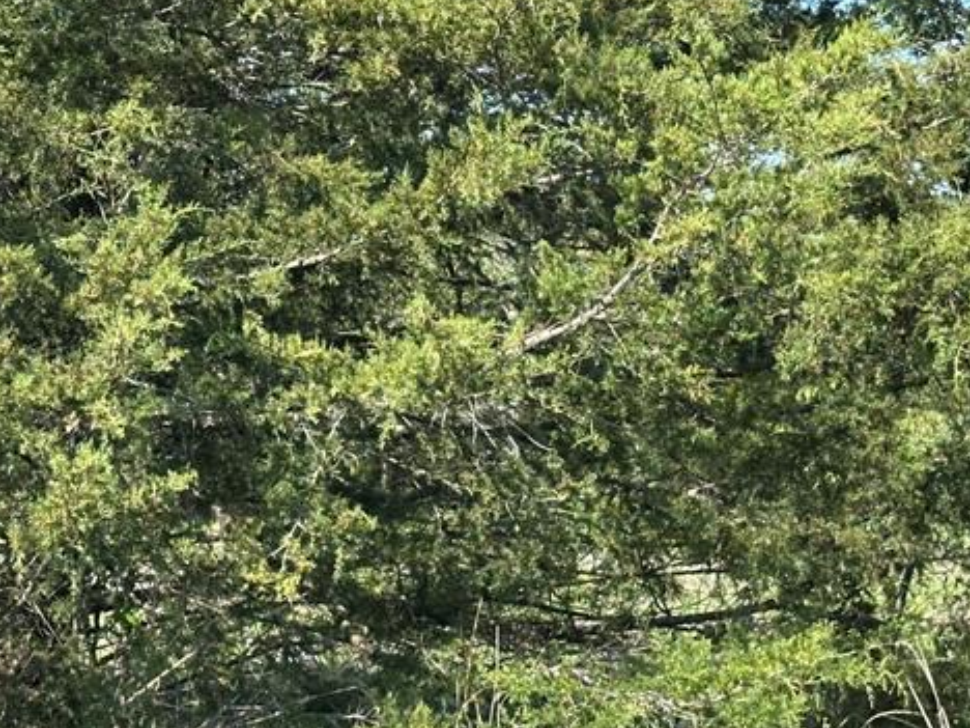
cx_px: 682
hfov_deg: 18.6
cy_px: 539
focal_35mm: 105
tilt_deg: -1.6
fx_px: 2942
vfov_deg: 14.0
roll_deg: +1.2
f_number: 1.78
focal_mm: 6.86
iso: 64
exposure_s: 1/1185
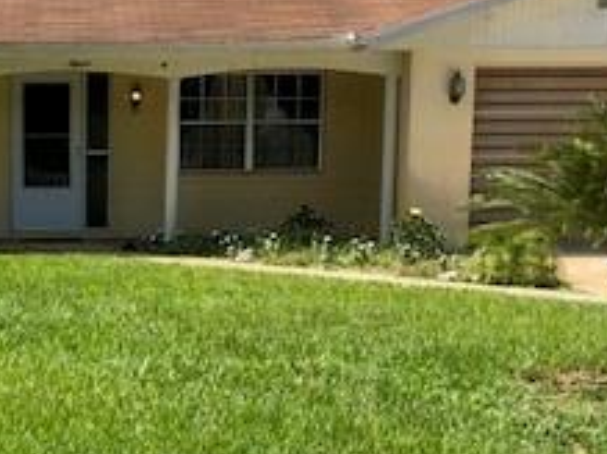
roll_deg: -0.3
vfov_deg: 17.9
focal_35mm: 82
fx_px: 1437
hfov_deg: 23.0
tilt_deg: -9.6
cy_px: 310
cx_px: 25
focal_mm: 4
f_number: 1.8
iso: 20
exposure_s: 1/1104
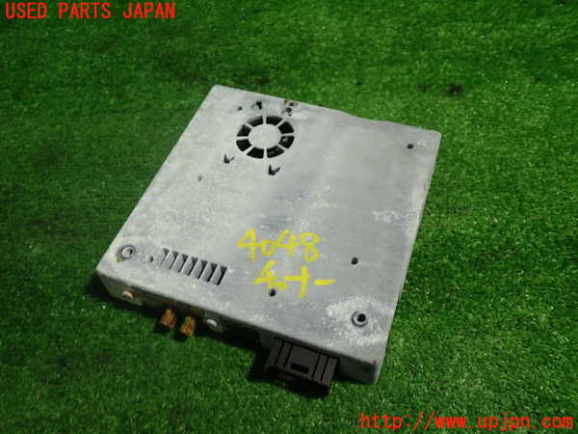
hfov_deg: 60.0
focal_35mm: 30
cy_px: 217
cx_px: 289
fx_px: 501
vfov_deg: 46.8
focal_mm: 5.4
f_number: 2.3
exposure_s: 1/50
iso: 200
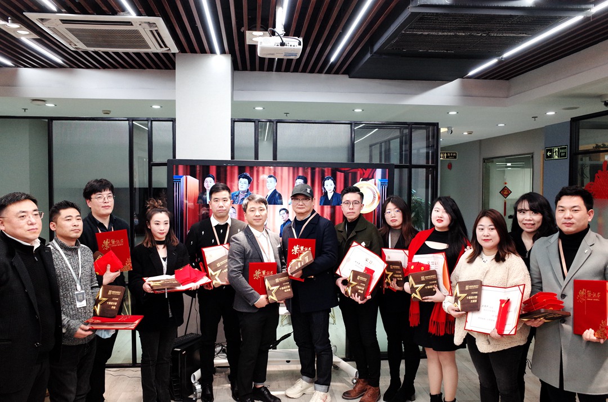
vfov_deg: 46.2
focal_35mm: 28
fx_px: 472
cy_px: 201
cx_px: 304
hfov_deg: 65.6
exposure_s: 1/60
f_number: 3.5
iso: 800
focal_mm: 18.3
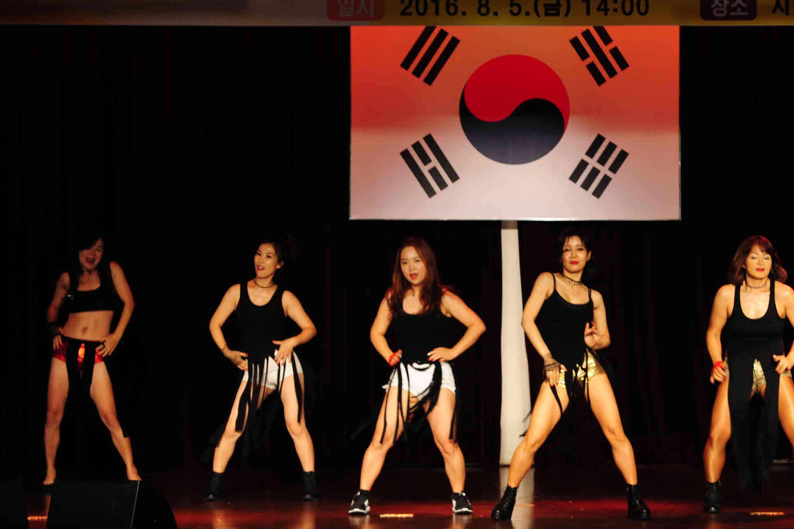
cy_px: 254
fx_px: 4344
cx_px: 585
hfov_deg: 10.4
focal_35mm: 197
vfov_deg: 7.0
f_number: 5.6
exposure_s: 1/125
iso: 1600
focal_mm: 125
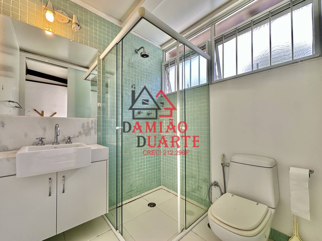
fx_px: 130
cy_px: 120
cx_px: 161
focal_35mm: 14
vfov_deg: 85.7
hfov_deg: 102.1
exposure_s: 1/120
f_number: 2.2
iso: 80
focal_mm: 2.22
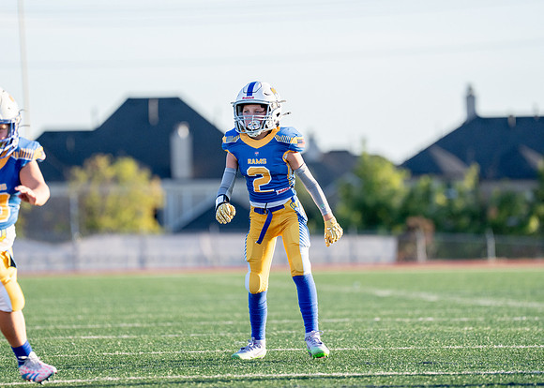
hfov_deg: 7.2
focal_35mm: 282
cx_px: 268
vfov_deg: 5.1
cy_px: 180
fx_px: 4351
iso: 400
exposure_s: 1/3200
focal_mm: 200
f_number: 2.8
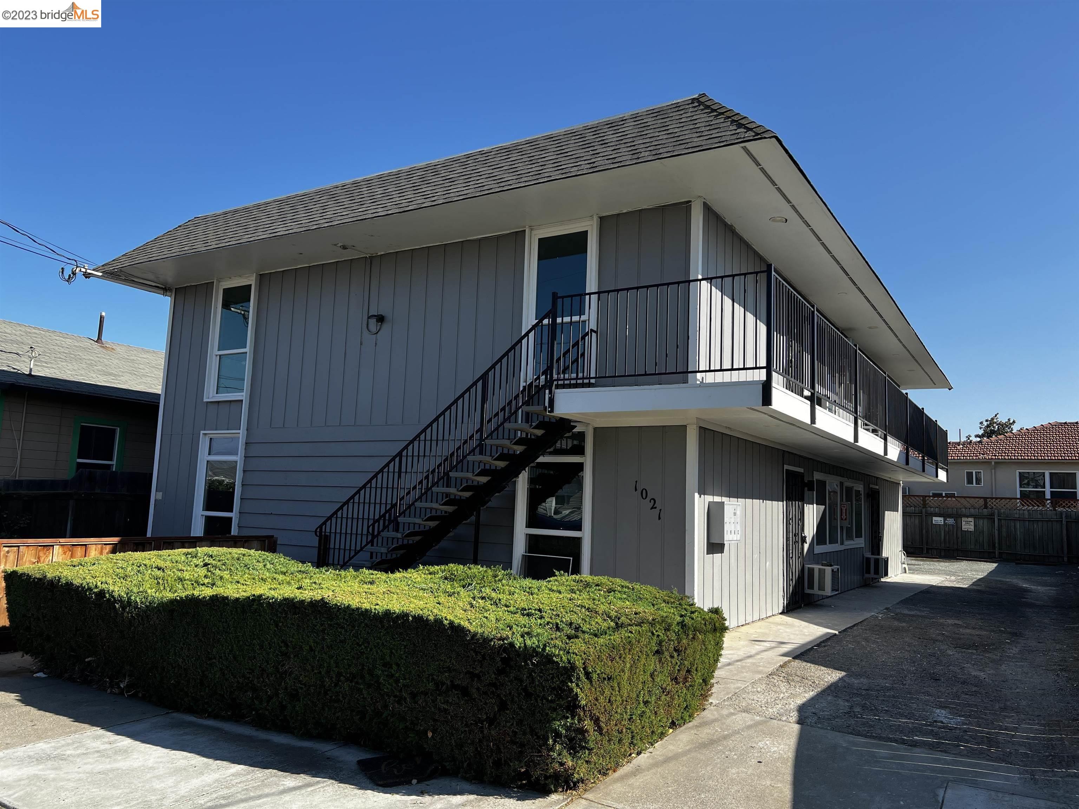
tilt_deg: +6.5
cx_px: 540
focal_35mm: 26
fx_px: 810
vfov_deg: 53.1
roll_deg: -2.3
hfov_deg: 67.3
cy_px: 404
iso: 50
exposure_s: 1/2123
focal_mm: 5.7
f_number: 1.5
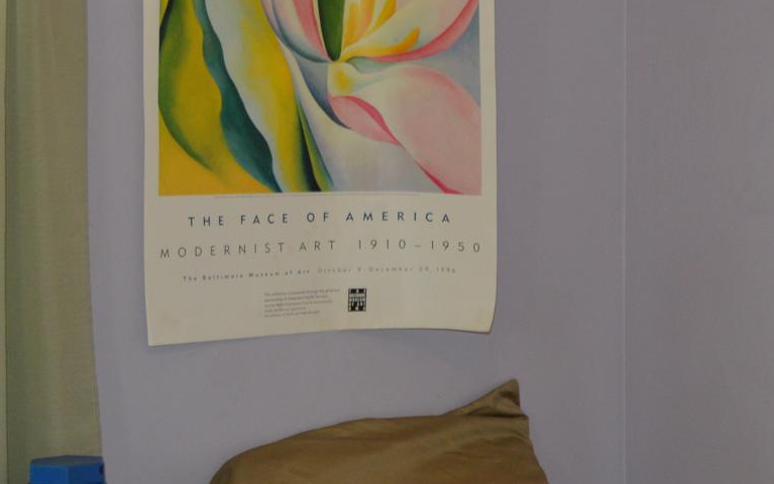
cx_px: 850
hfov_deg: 18.9
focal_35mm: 106
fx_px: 2237
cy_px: 181
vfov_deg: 12.4
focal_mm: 26
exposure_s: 1/60
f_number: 4.2
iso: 640
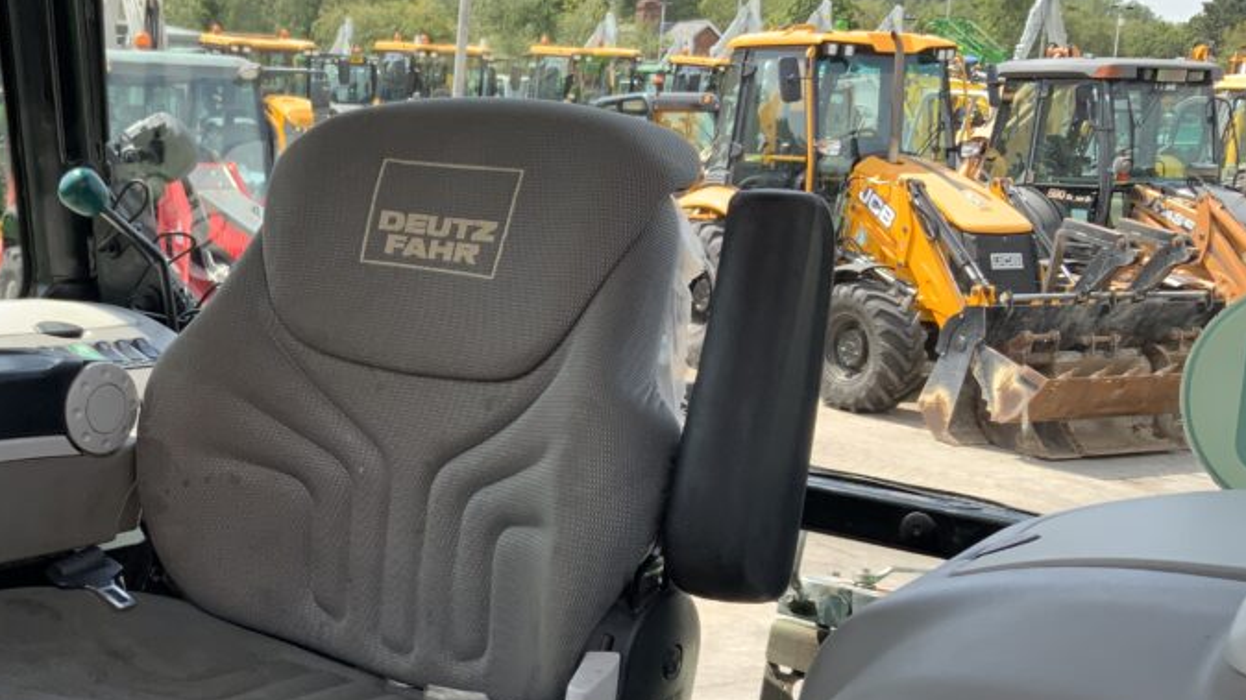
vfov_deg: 24.7
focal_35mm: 48
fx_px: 1586
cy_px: 488
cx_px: 335
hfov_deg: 41.8
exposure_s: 1/362
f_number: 1.8
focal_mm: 3
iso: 16
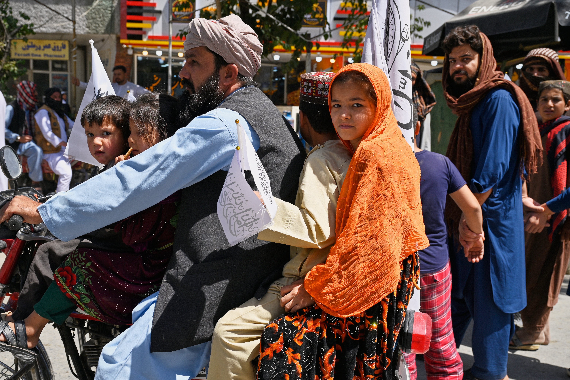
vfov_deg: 36.9
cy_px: 190
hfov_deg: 53.1
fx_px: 570
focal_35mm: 36
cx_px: 285
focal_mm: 36
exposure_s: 1/800
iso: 125
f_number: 6.3
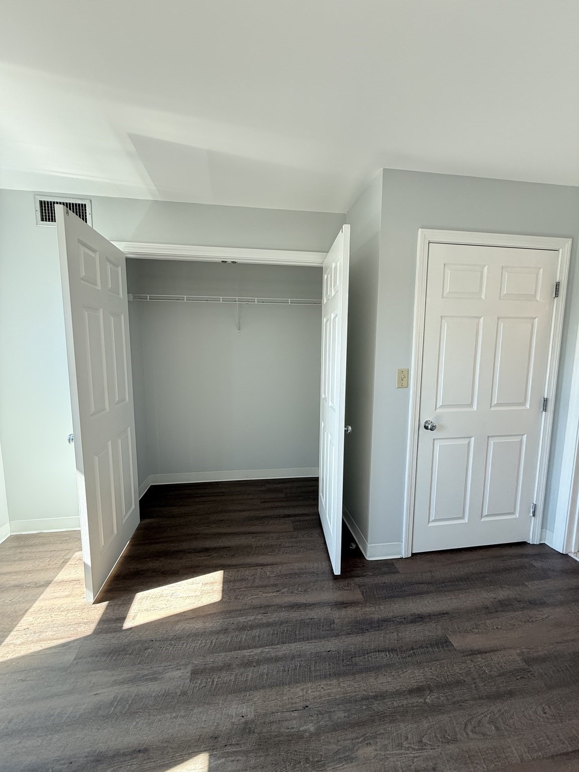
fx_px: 312
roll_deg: -0.5
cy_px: 386
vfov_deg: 102.1
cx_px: 290
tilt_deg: -6.1
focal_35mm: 14
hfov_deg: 85.7
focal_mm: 2.22
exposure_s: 1/99
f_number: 2.2
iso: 100
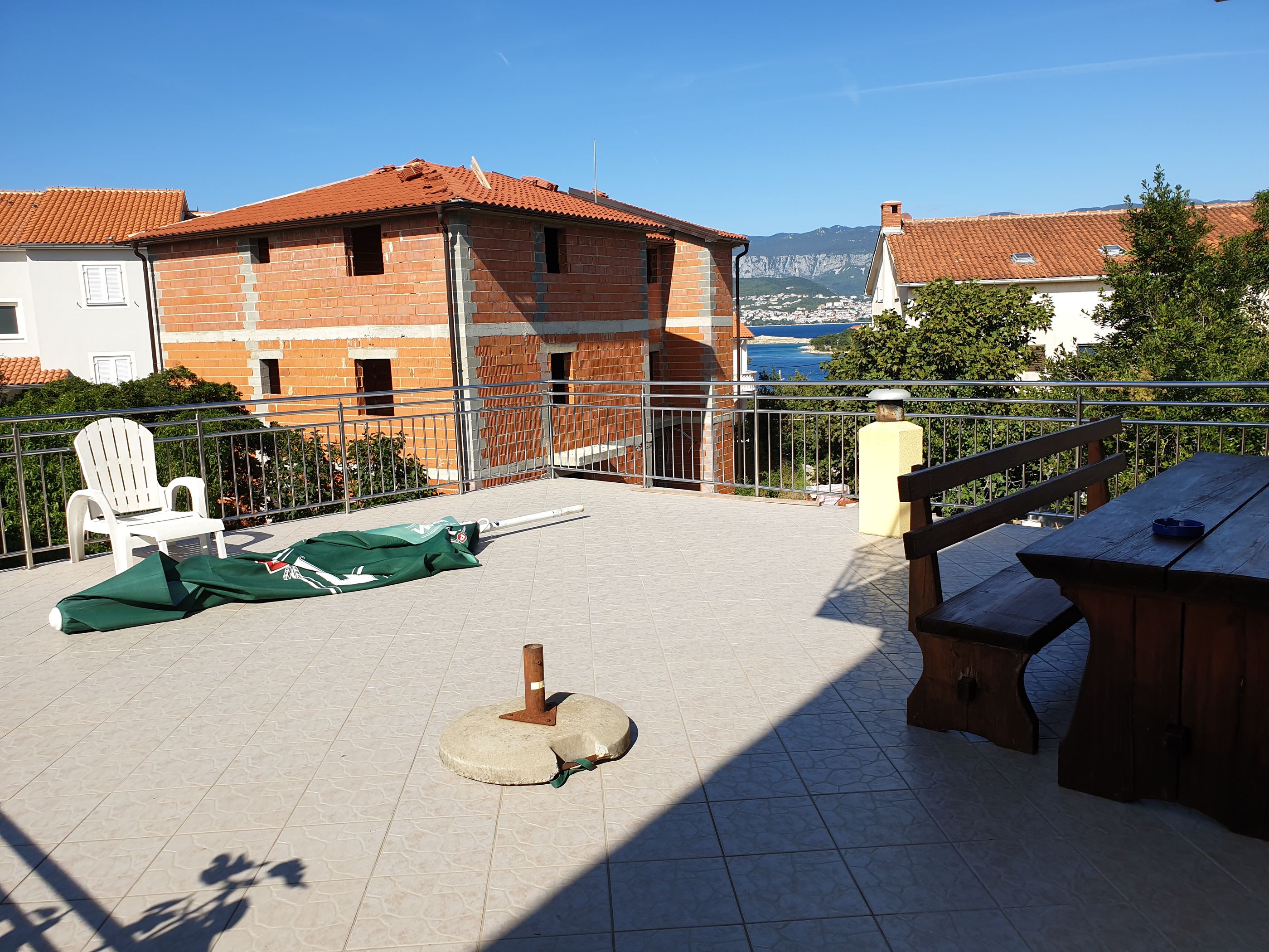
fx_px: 953
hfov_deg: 67.3
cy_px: 476
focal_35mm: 26
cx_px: 634
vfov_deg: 53.1
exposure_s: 1/1502
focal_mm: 4.3
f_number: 2.4
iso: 50
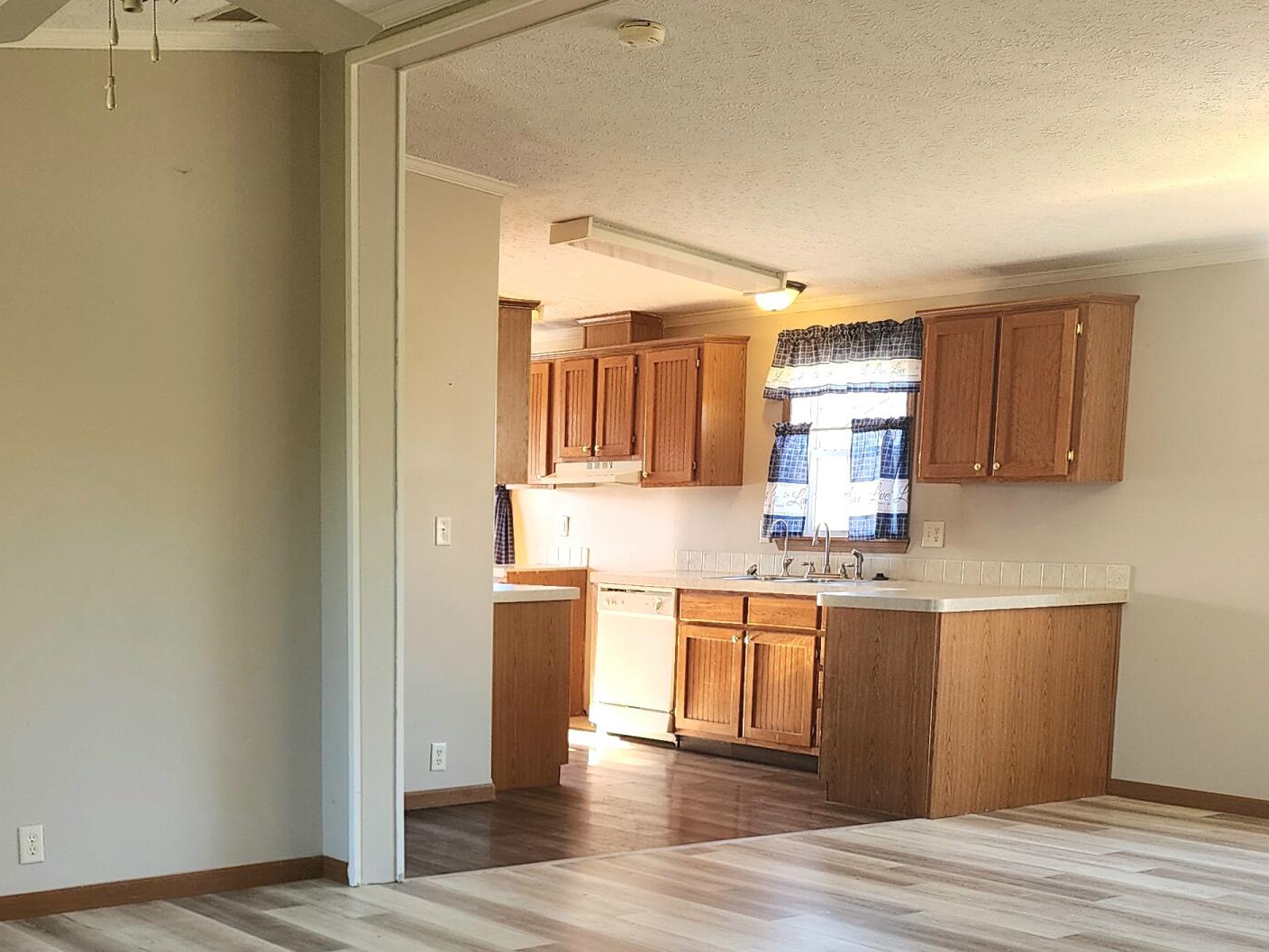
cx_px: 380
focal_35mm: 49
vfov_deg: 29.0
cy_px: 770
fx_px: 1796
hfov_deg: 38.3
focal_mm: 6.4
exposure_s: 1/120
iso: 200
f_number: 1.8
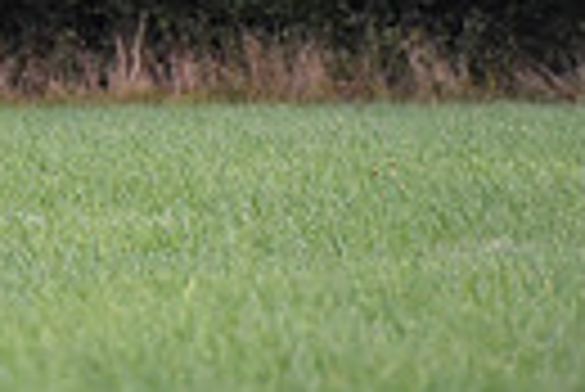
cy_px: -158
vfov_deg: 1.5
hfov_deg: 2.3
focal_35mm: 892
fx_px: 14511
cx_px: -554
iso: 3200
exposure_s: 1/1250
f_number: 5.6
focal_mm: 200
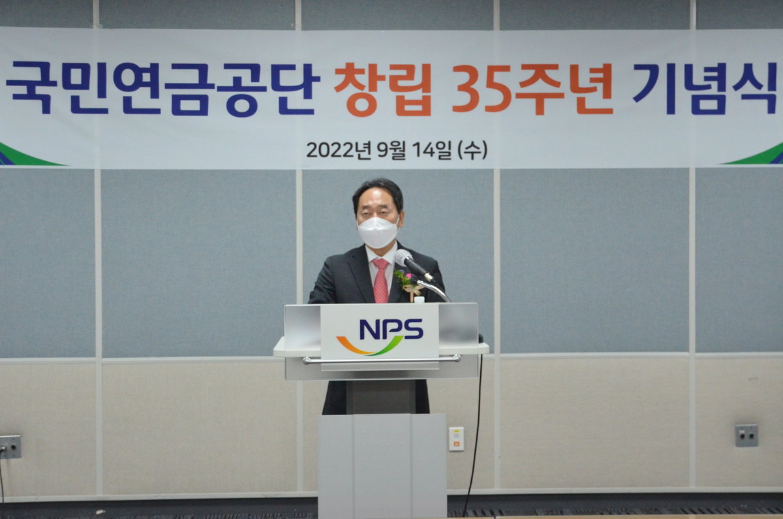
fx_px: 847
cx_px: 392
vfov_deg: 34.1
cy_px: 260
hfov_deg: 49.6
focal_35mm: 39
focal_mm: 26
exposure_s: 1/400
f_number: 5
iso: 2500
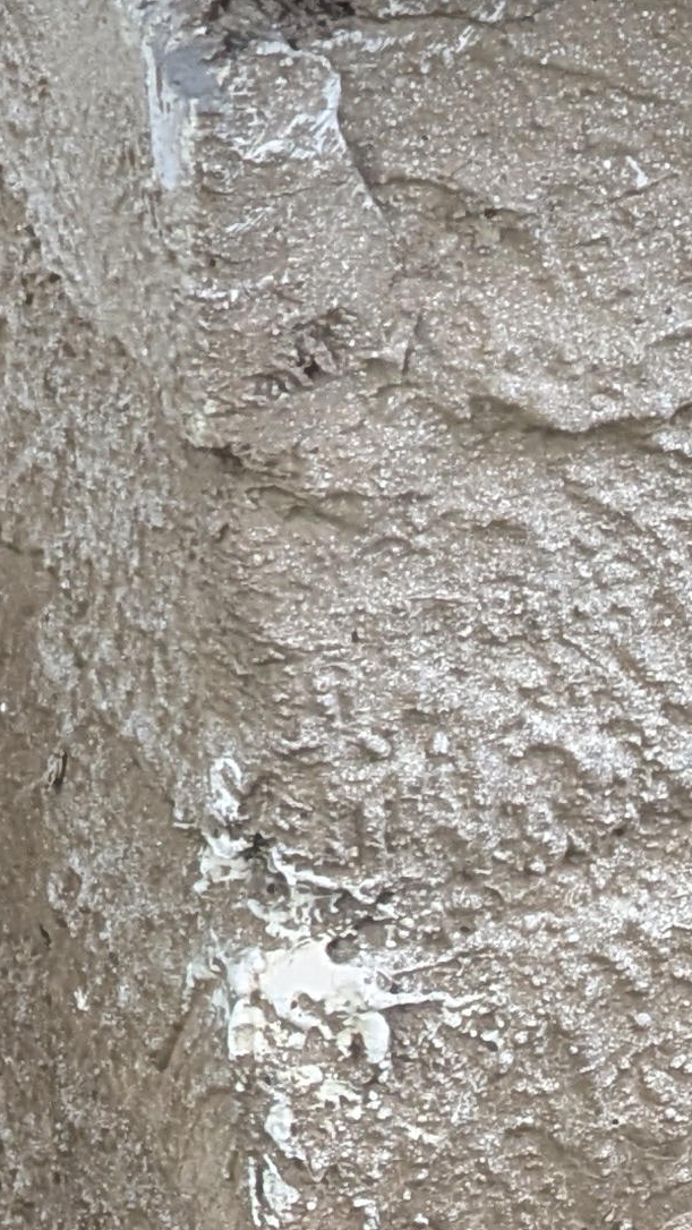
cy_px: 2026
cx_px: 774
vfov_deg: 4.7
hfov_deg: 2.7
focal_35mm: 451
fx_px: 14710
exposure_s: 1/335
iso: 660
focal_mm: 17.91
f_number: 2.8
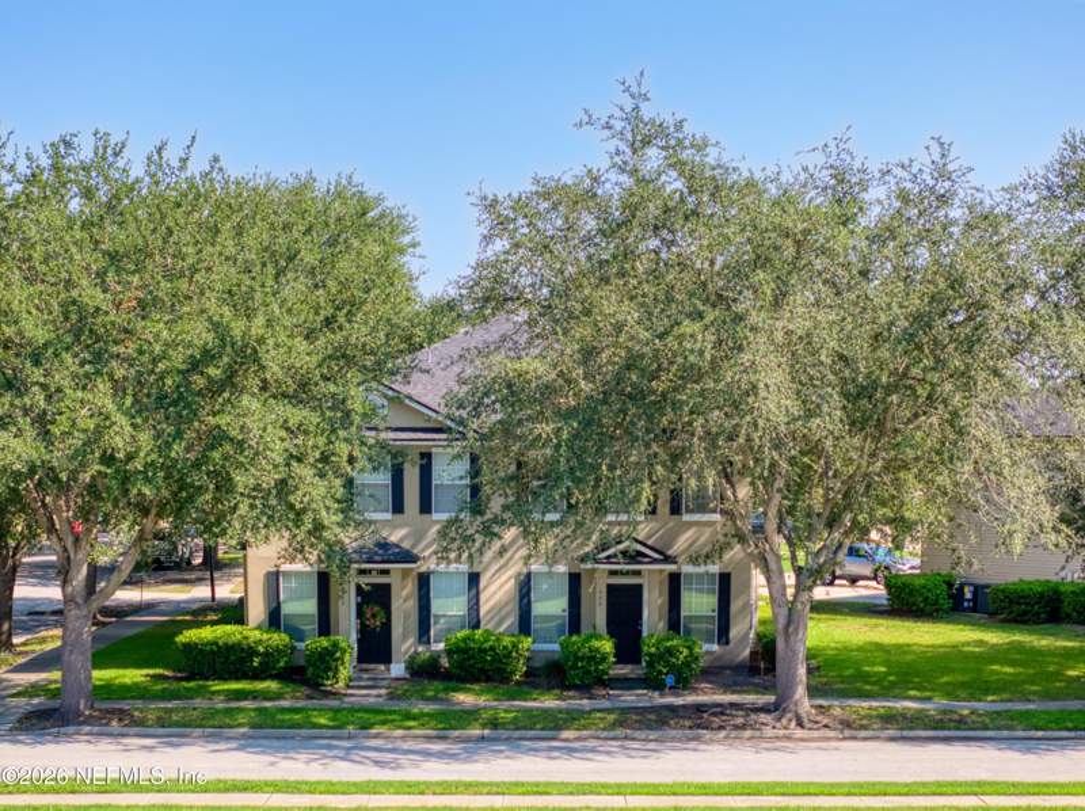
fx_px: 2191
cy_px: 406
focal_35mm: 70
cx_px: 542
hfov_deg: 27.8
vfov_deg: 21.0
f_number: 2.8
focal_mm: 19.35
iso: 270
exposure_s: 1/30
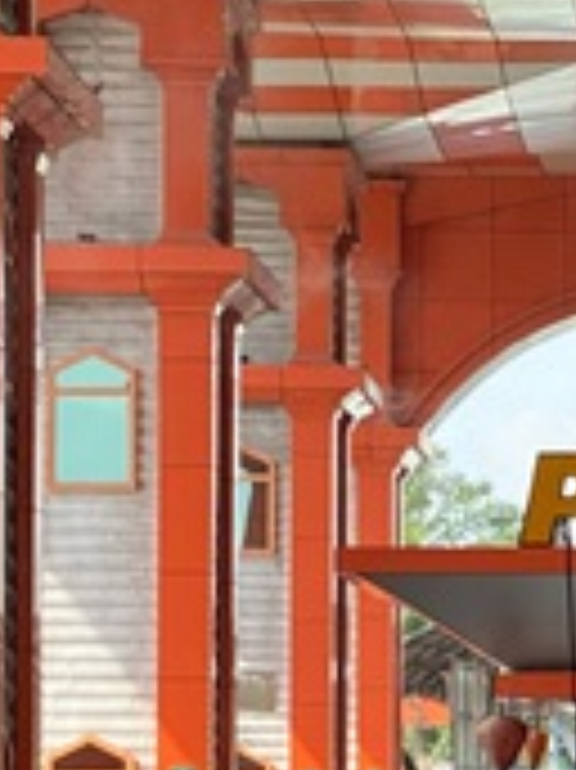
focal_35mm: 252
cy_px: 651
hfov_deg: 5.7
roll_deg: -0.5
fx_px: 5598
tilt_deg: +2.5
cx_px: 1305
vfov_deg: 7.8
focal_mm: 6
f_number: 2
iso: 20
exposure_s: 1/171
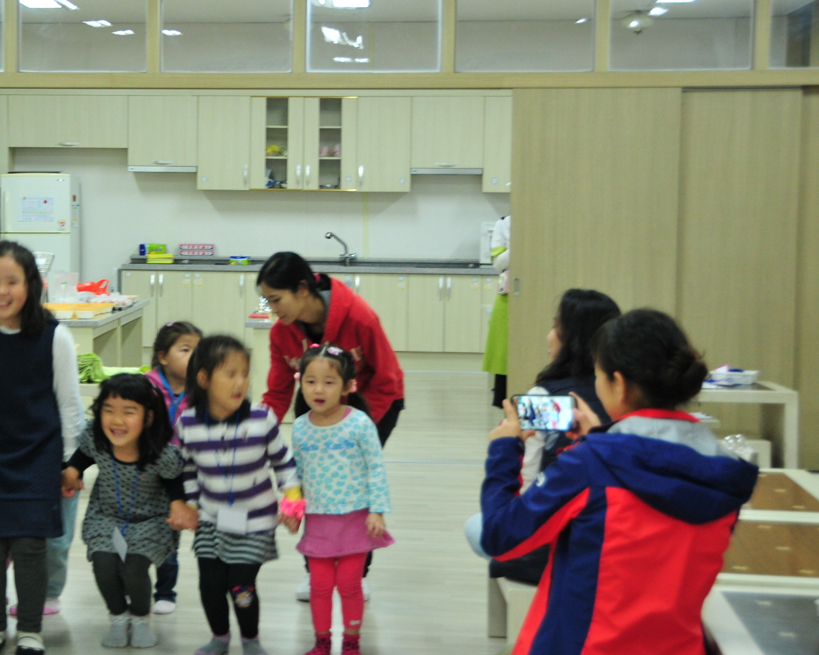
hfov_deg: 24.3
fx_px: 1866
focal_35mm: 77
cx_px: 149
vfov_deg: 19.9
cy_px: 266
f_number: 5
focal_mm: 32
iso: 560
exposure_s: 1/30
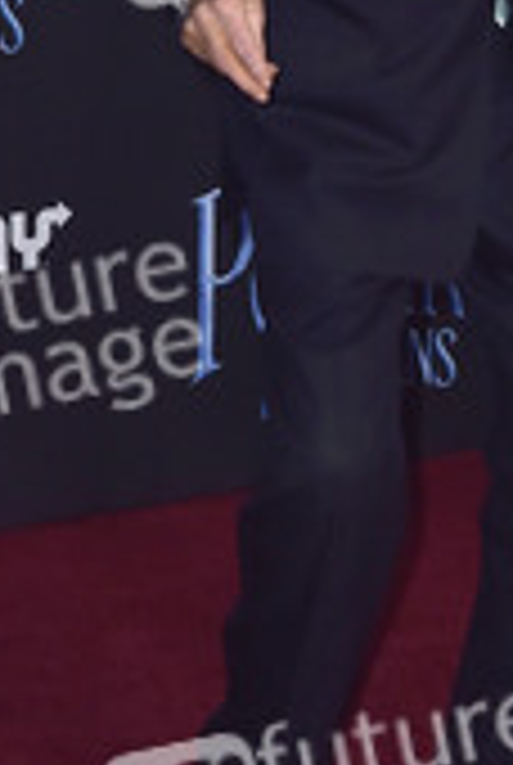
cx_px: 466
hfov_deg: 8.9
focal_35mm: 155
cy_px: 126
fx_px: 3299
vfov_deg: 13.1
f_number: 6.3
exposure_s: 1/250
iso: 400
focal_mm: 66
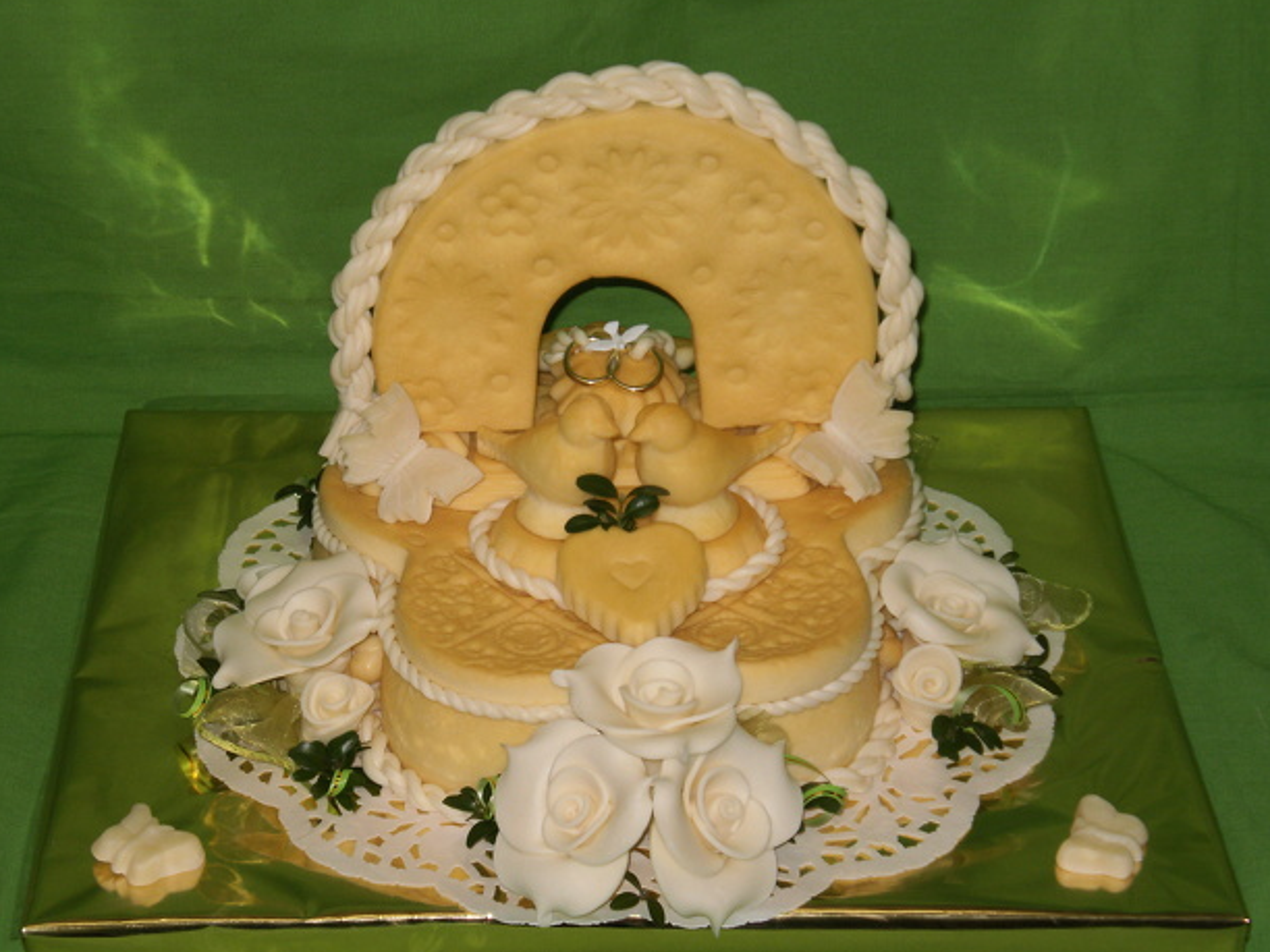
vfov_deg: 16.4
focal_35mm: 90
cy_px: 485
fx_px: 3302
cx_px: 625
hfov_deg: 21.8
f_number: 5.1
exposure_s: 1/50
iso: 100
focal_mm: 14.3
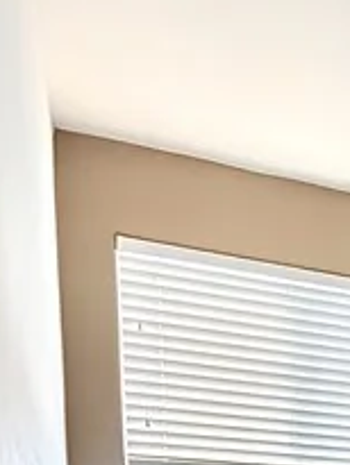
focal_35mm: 70
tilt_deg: -4.8
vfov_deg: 22.6
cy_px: 703
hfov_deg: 16.7
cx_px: 668
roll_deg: -1.0
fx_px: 943
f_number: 2.2
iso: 320
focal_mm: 2.22
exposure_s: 1/60
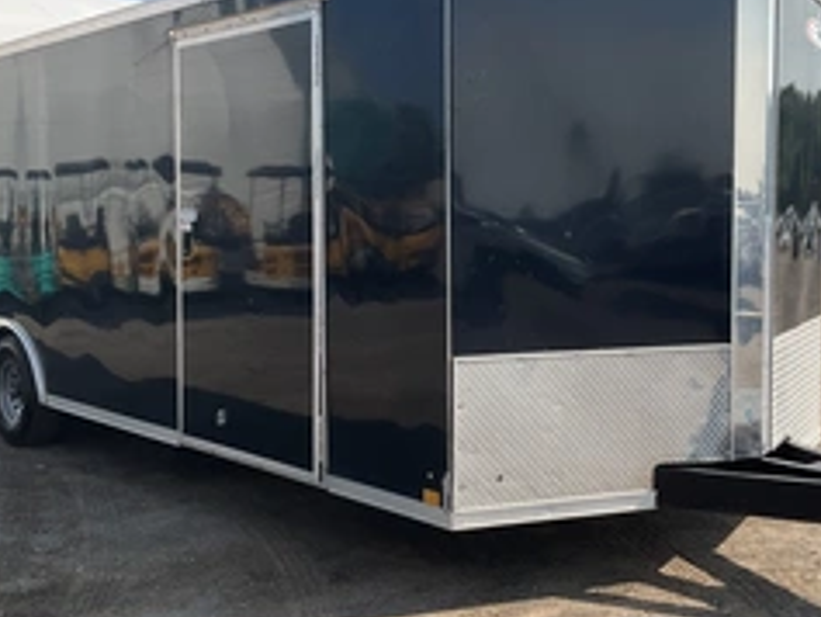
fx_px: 1163
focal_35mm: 49
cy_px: 284
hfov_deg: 38.9
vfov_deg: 29.7
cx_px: 419
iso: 25
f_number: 1.8
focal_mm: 3
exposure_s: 1/1377
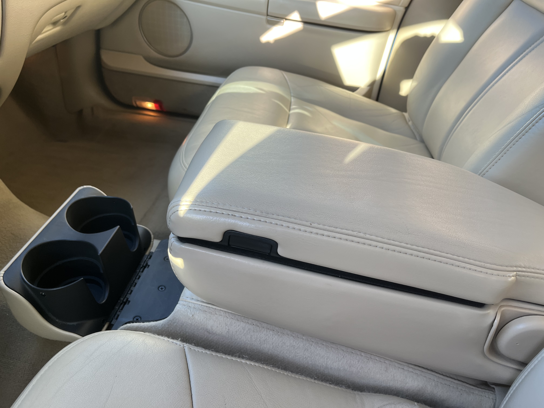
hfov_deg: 67.3
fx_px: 409
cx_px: 272
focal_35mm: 26
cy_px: 204
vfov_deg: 53.1
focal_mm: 5.1
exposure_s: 1/122
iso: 40
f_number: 1.6
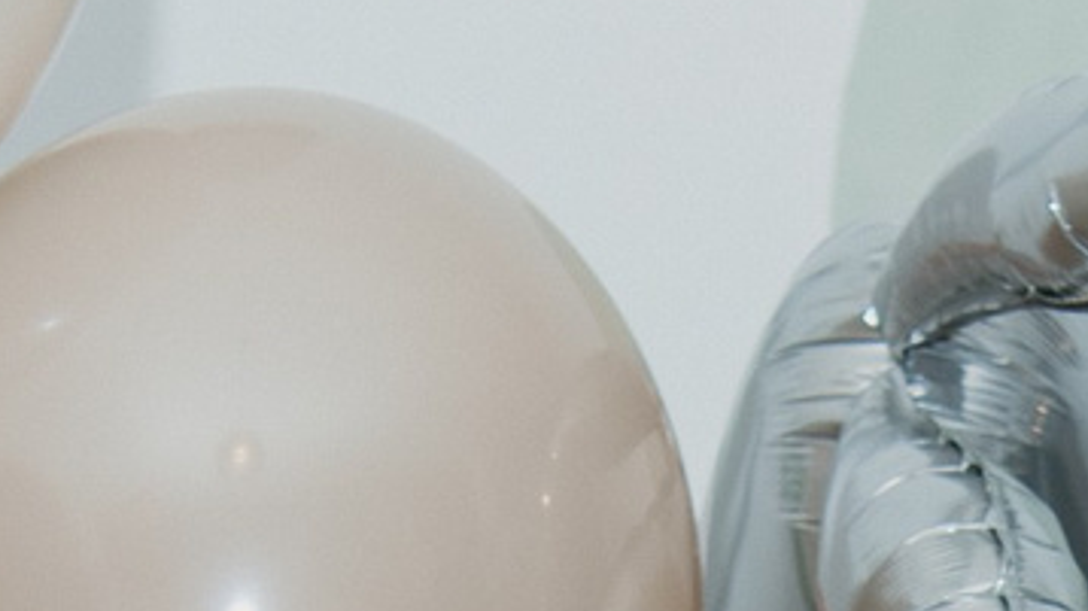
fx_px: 7353
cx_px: 1629
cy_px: 2138
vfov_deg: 4.5
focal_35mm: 255
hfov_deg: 8.3
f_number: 3.5
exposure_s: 1/160
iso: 100
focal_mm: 34
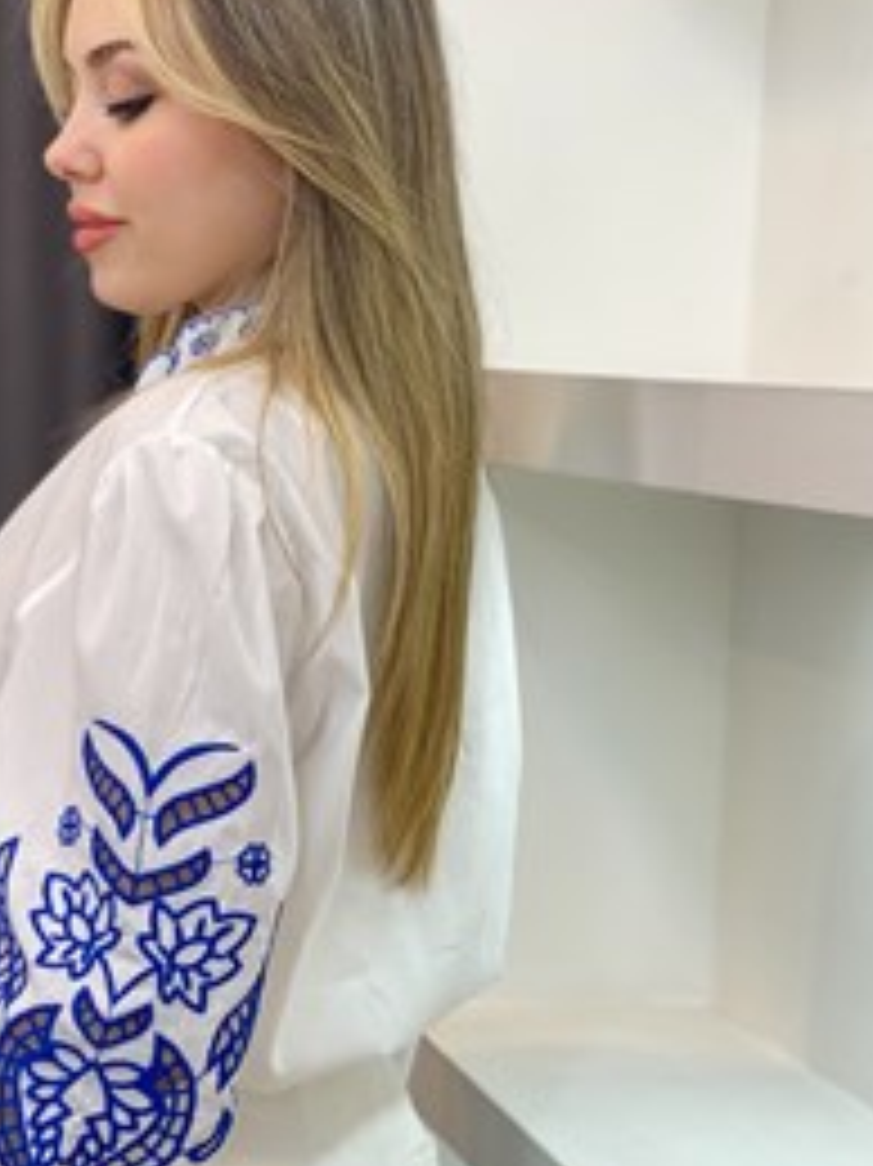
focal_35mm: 83
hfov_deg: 17.7
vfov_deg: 23.6
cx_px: 238
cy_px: 651
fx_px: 2793
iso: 100
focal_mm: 6
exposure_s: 1/100
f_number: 2
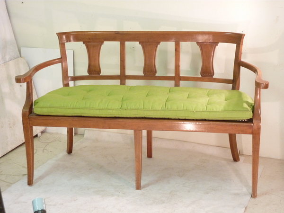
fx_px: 484
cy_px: 106
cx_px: 142
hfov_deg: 32.7
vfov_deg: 24.8
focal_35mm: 59
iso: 400
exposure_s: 1/13
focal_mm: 9.7
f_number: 3.9
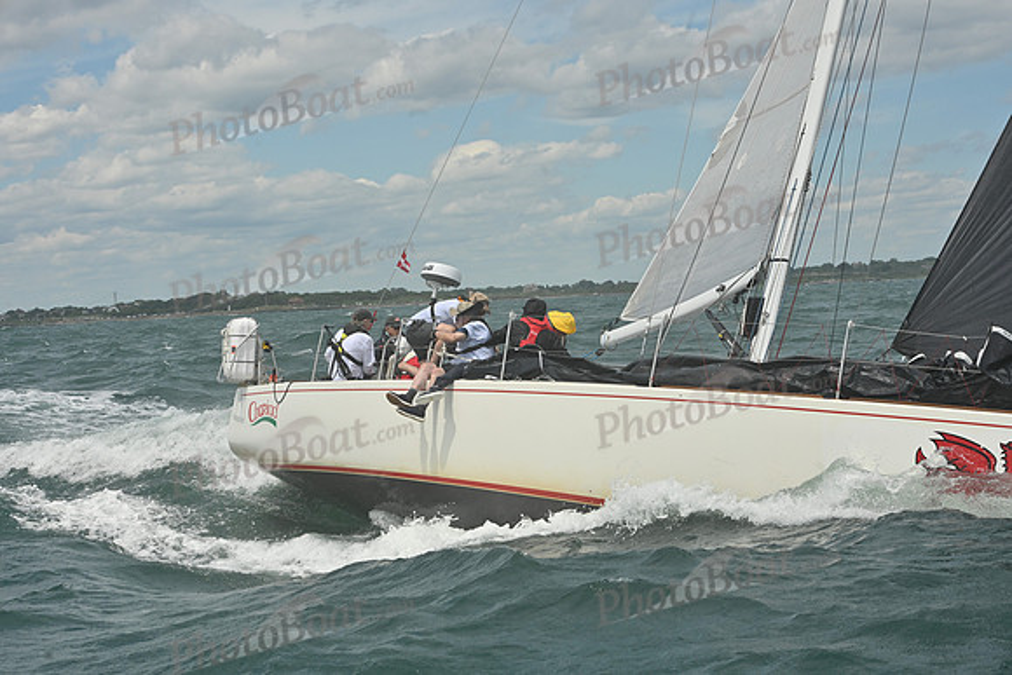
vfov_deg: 19.5
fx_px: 1968
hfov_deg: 28.8
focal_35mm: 70
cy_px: 338
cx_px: 506
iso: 320
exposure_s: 1/1250
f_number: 13
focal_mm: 70
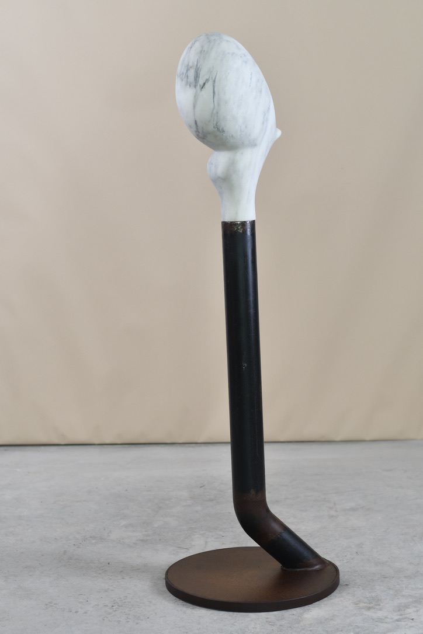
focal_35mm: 75
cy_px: 317
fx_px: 1322
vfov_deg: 27.0
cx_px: 212
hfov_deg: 18.2
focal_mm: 50
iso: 125
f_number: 2.8
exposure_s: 1/30
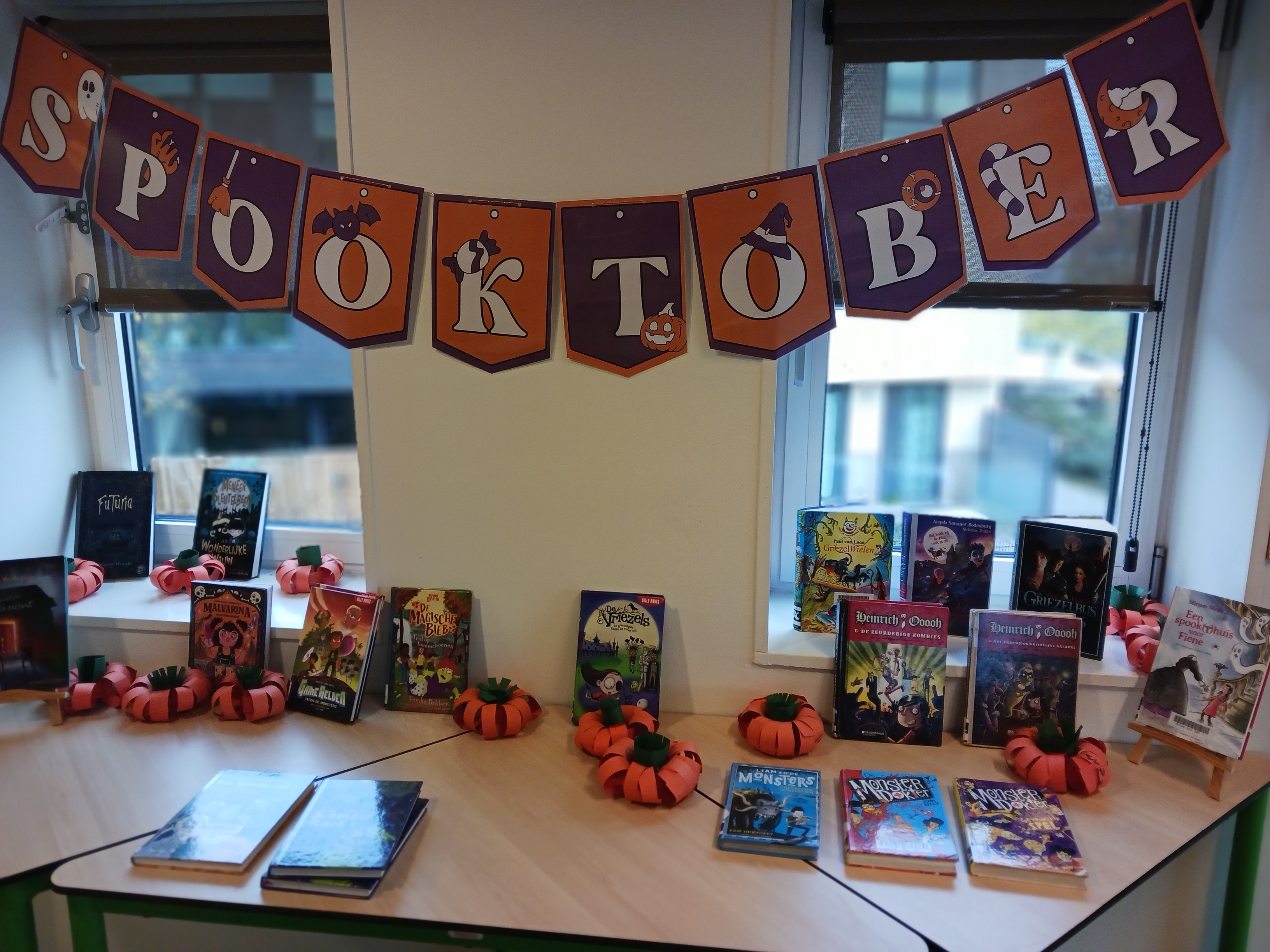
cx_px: 635
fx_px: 991
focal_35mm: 27
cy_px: 476
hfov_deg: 65.3
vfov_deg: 51.4
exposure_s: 1/50
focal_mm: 4
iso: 125
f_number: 1.8
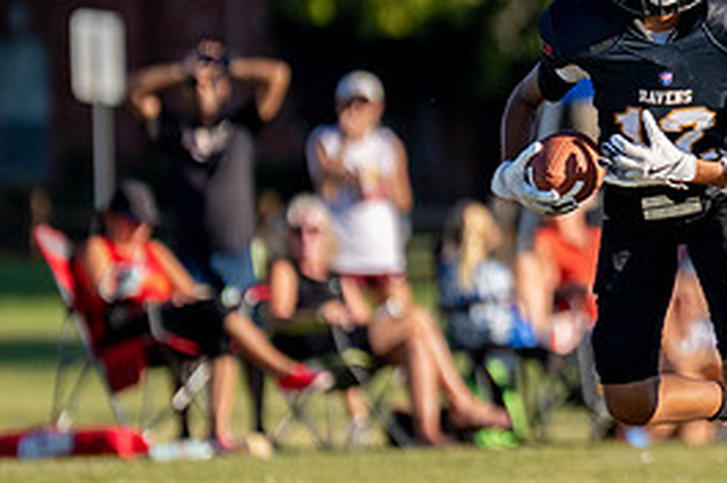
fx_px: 16720
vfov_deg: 1.7
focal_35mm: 829
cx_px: 755
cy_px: 103
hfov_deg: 2.5
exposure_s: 1/4000
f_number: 2.8
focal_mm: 200
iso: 160
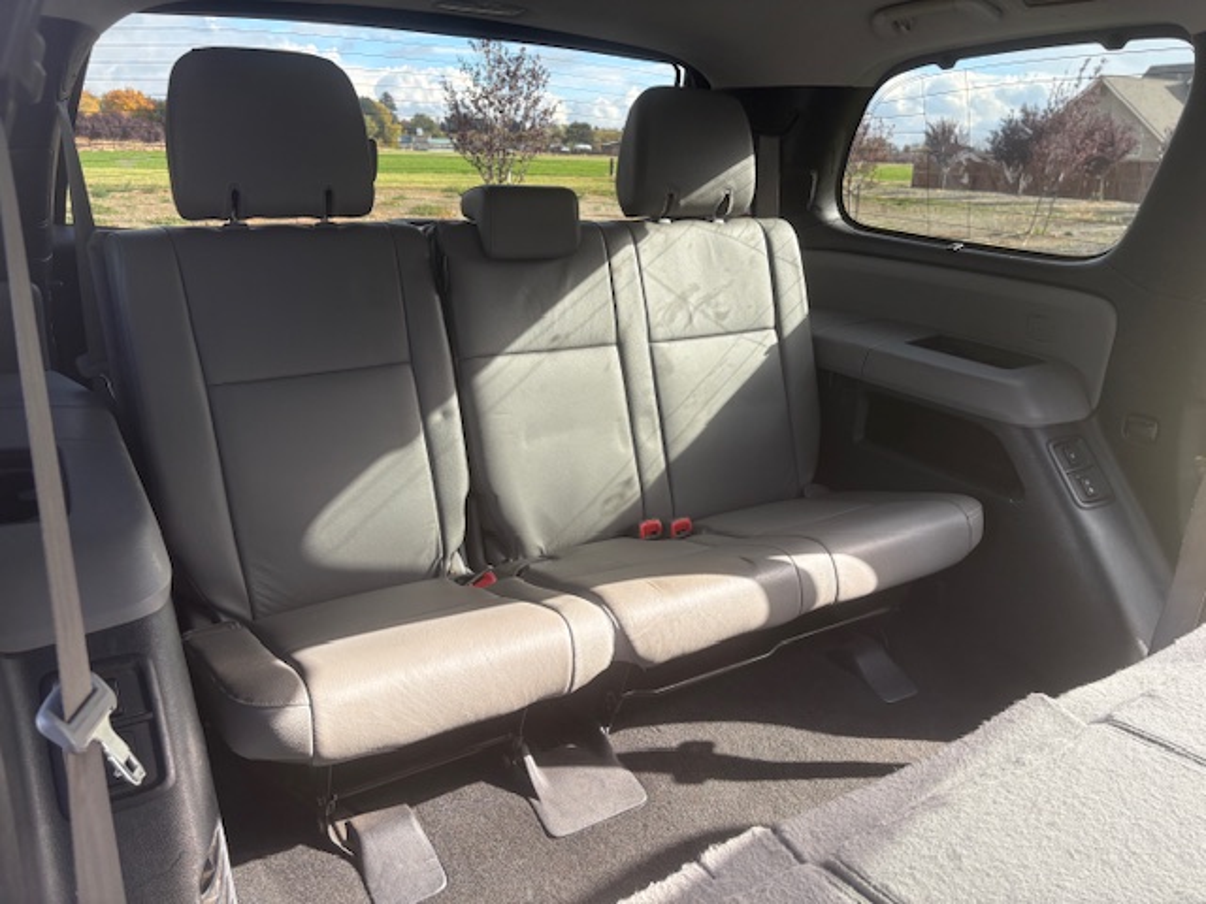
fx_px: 906
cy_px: 452
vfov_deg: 53.1
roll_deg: -0.5
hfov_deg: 67.3
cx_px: 603
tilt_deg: -18.1
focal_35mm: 26
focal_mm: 5.96
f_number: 1.6
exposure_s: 1/419
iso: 50
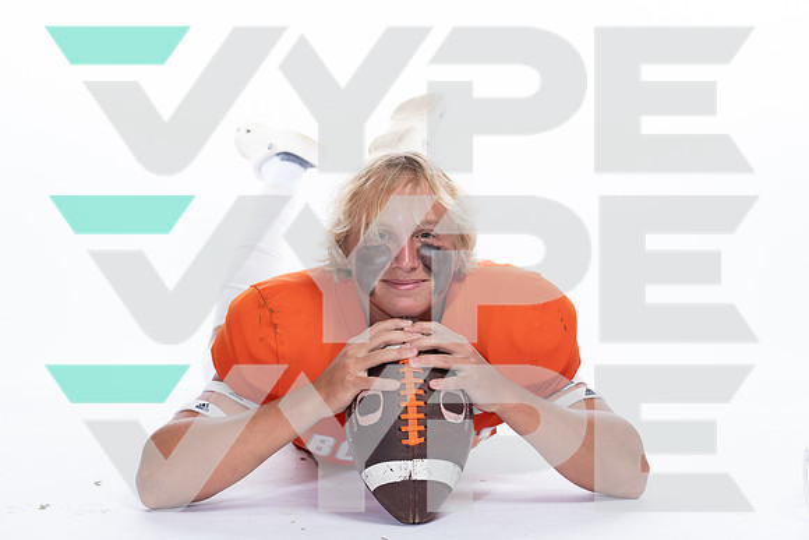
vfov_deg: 19.7
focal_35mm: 69
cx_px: 404
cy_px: 270
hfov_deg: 29.2
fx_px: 1551
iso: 400
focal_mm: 69
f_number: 5.6
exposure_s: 1/250
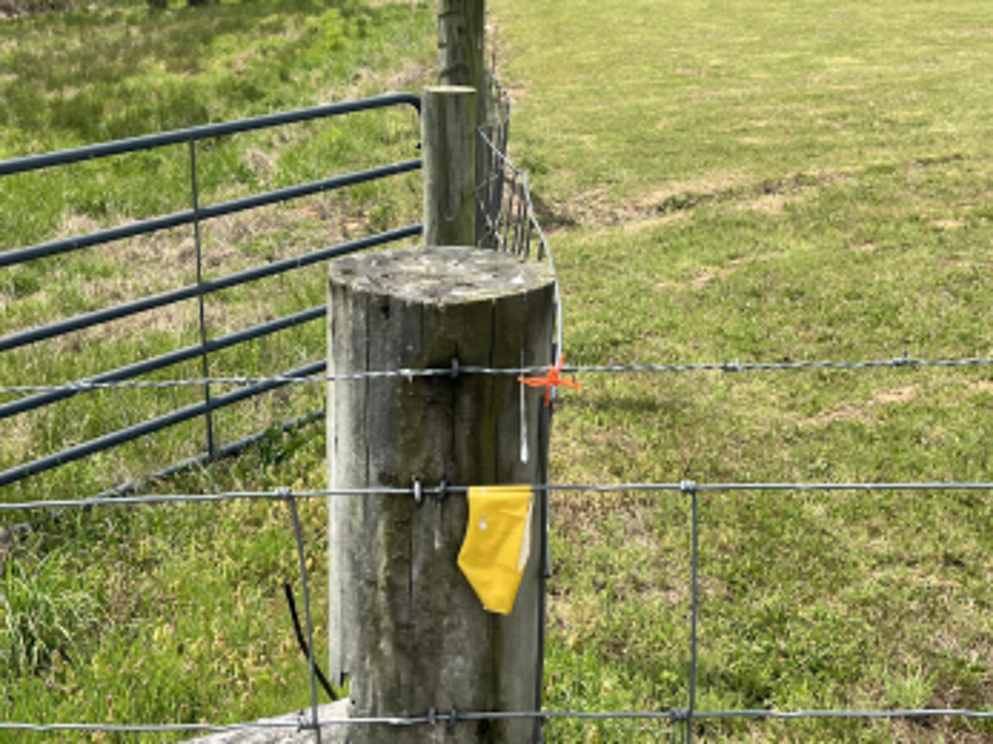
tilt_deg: -16.4
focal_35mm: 50
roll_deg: -1.4
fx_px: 1434
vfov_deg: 29.0
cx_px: 468
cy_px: 289
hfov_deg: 38.2
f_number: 1.6
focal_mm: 5.1
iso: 50
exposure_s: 1/3135
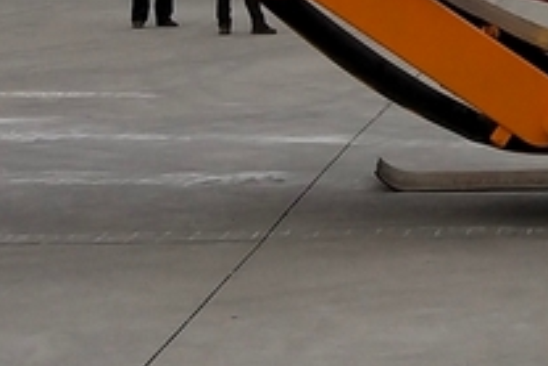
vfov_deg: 7.4
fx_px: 2742
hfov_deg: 10.9
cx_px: 862
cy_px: -355
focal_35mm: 180
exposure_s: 1/528
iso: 50
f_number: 1.8
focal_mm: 3.95
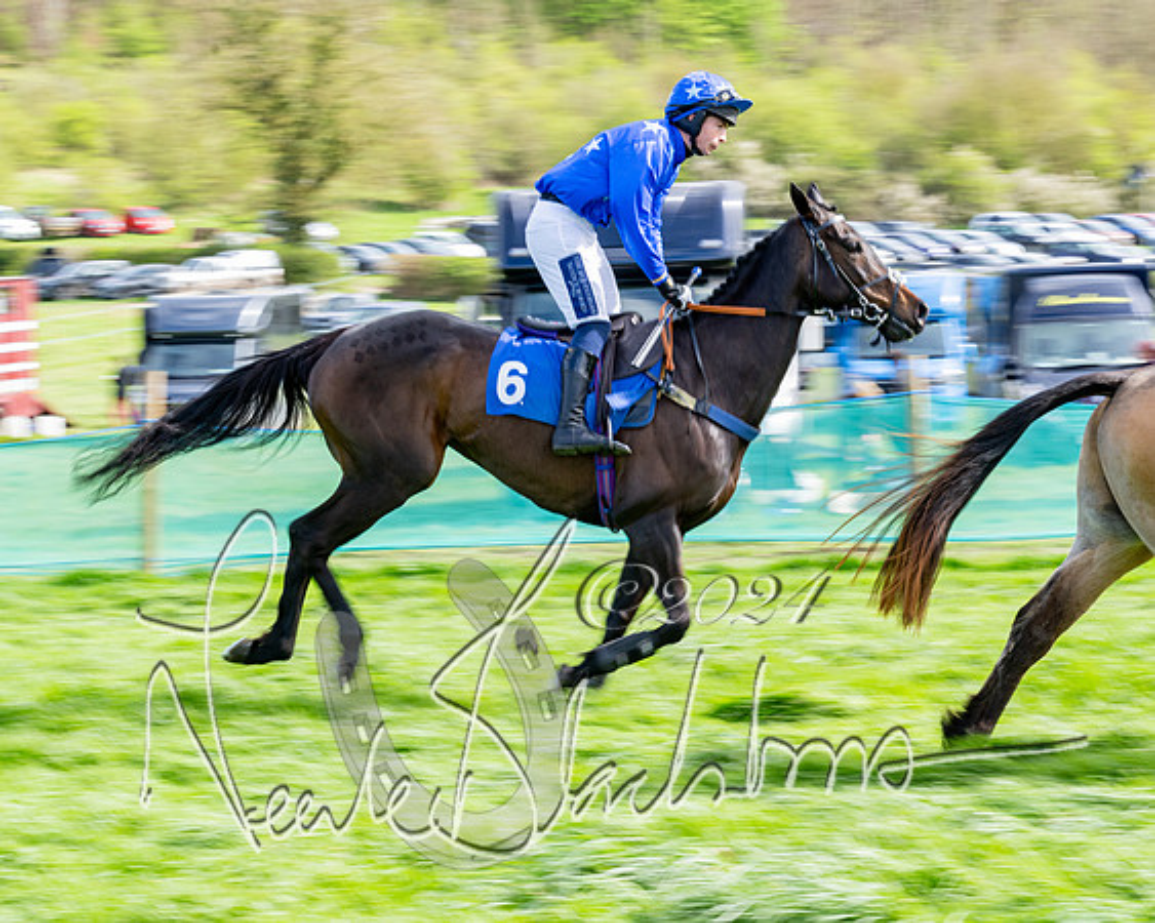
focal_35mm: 106
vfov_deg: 14.5
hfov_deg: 18.1
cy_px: 461
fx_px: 3620
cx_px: 527
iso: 200
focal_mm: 94
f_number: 11
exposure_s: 1/100
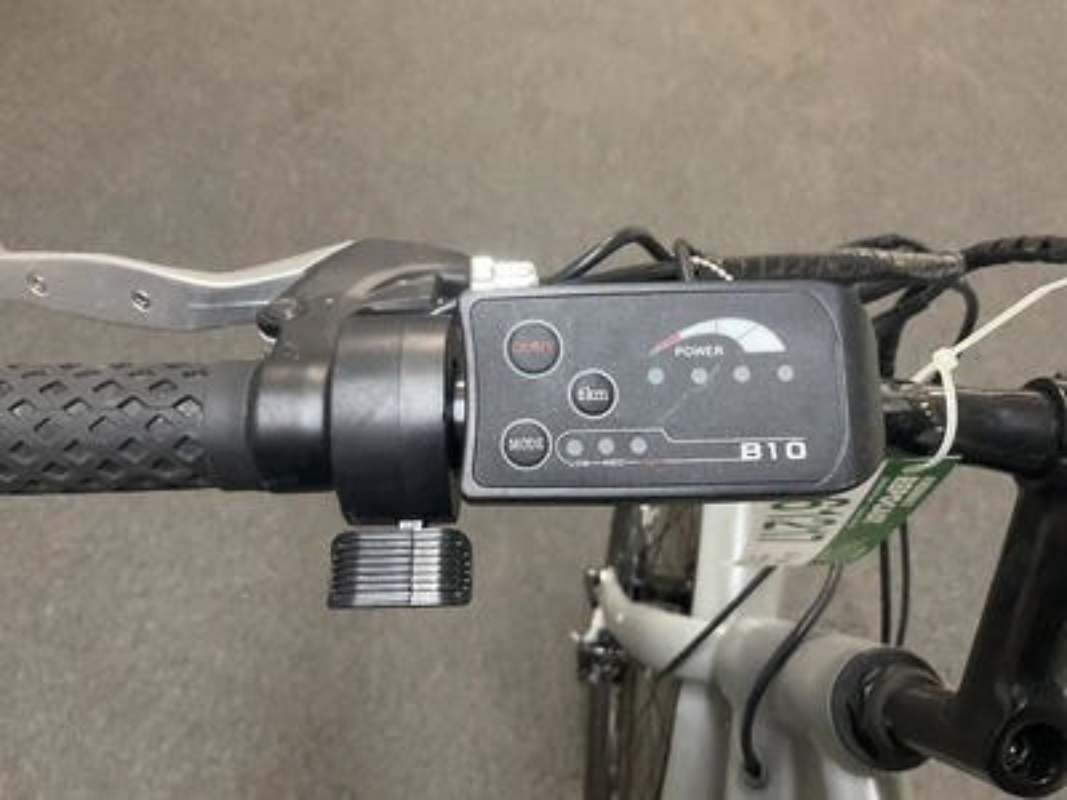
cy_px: 400
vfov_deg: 48.2
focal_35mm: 29
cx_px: 534
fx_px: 894
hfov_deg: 61.7
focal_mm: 3
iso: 320
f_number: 1.8
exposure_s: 1/30
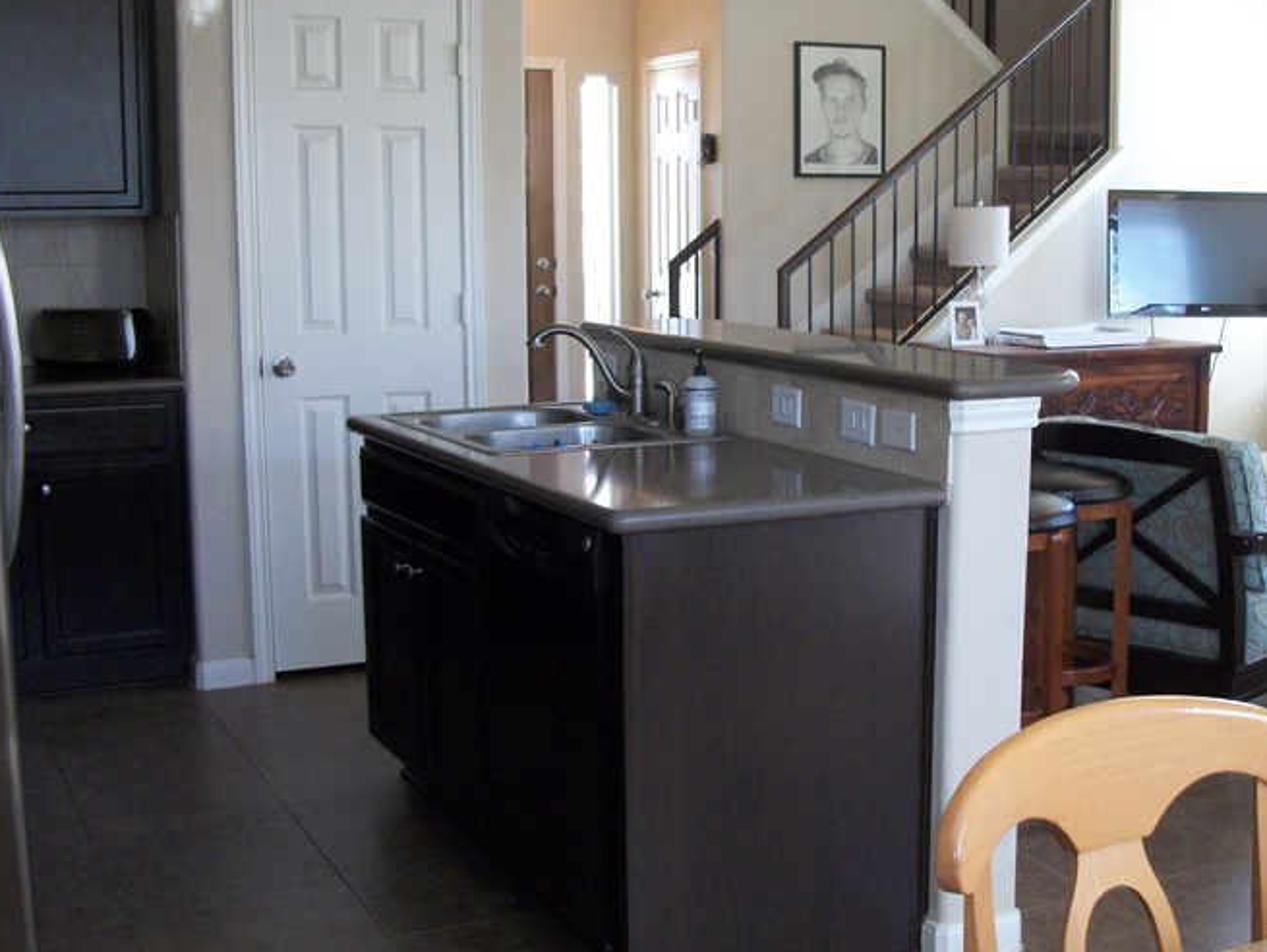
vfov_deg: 29.1
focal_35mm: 50
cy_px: 505
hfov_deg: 37.9
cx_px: 814
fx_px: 1831
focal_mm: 5.7
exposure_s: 1/30
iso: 160
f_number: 2.9
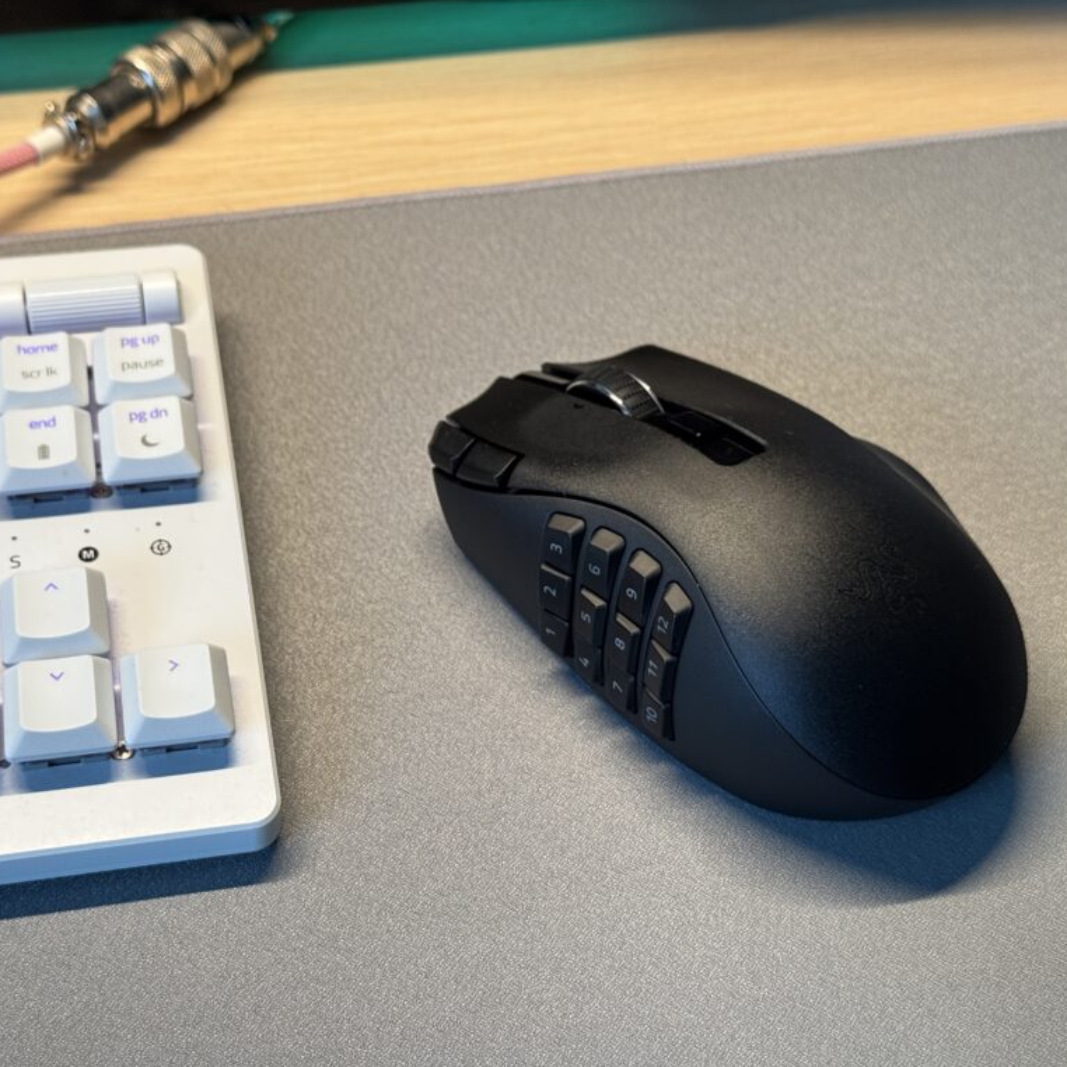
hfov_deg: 30.0
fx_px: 1988
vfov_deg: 30.0
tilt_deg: -47.0
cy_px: 534
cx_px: 435
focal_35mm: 57
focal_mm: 6.76
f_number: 1.78
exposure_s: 1/60
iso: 250
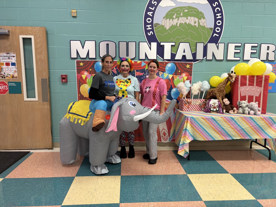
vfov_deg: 53.1
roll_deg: +0.0
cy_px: 104
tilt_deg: -8.7
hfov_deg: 67.3
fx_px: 207
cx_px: 138
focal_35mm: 26
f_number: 1.6
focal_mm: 5.96
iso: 125
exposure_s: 1/60
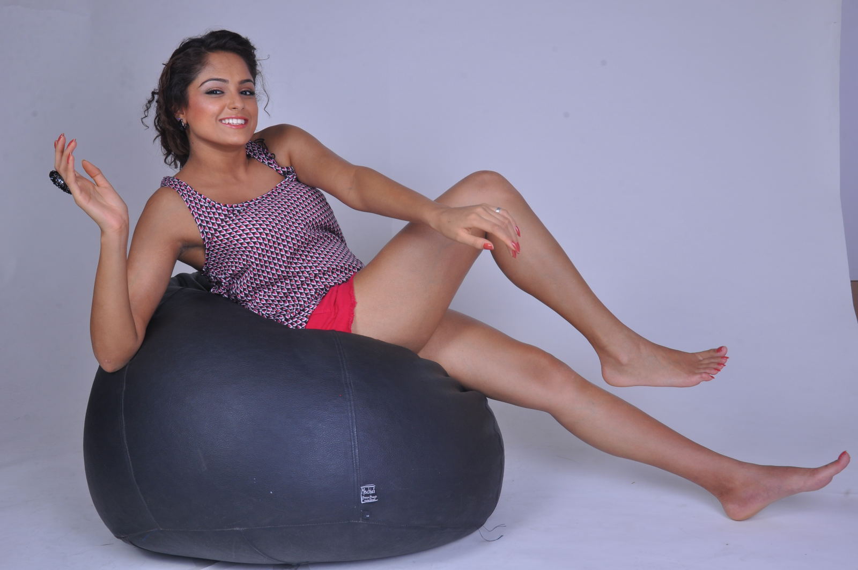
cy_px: 285
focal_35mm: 38
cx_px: 429
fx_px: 893
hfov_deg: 51.3
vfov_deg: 35.4
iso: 200
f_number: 18
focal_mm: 25
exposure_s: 1/160
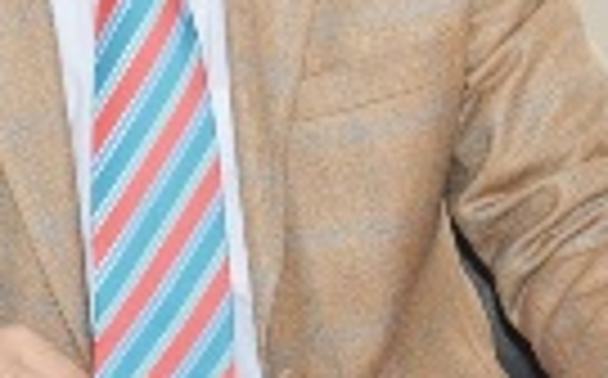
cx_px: 131
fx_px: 3768
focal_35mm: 228
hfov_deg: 9.2
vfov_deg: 5.7
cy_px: -83
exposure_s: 1/60
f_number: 4.8
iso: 800
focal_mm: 45
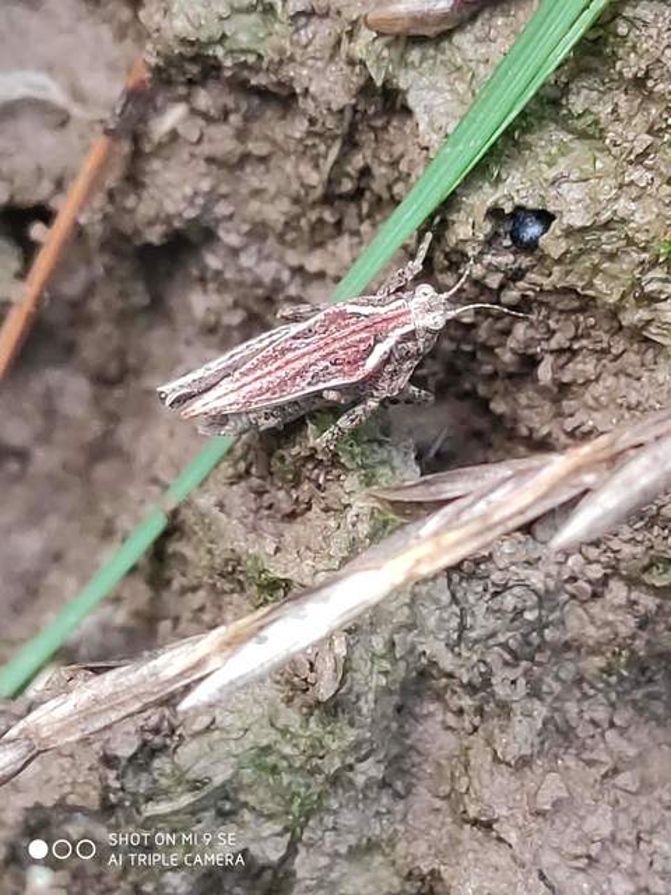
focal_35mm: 26
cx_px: 336
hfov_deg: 53.1
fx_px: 672
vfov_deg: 67.3
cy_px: 448
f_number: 1.75
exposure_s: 1/120
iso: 1046
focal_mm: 4.77
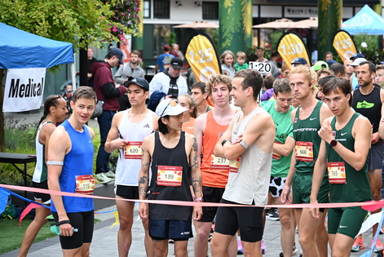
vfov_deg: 13.1
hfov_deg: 19.4
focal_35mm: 105
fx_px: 1121
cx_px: 218
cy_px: 111
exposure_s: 1/320
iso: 1600
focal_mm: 90
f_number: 4
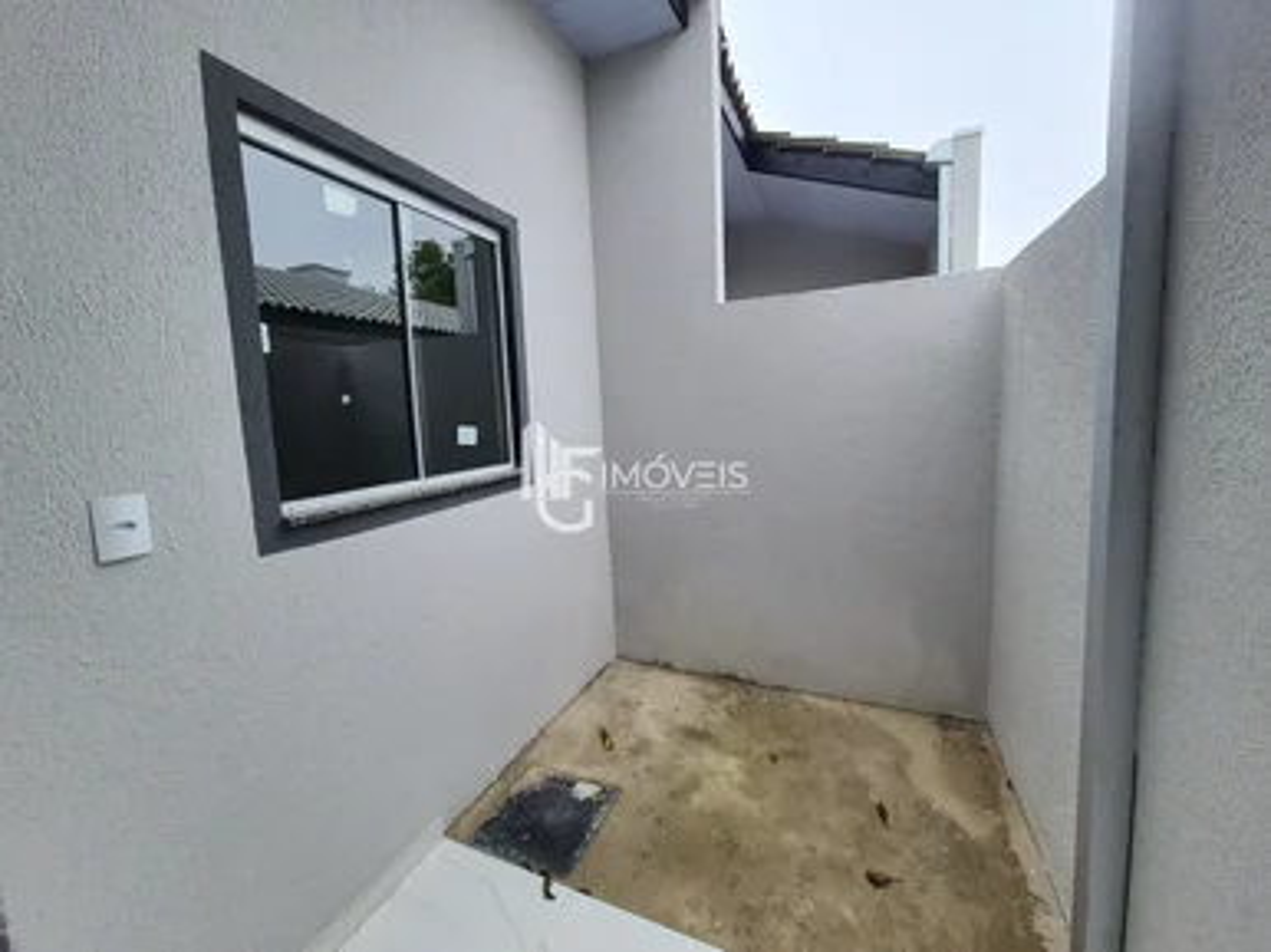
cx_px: 636
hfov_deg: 106.2
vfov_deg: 89.9
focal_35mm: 13
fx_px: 477
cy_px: 476
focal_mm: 1.74
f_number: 2.2
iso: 50
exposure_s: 1/352
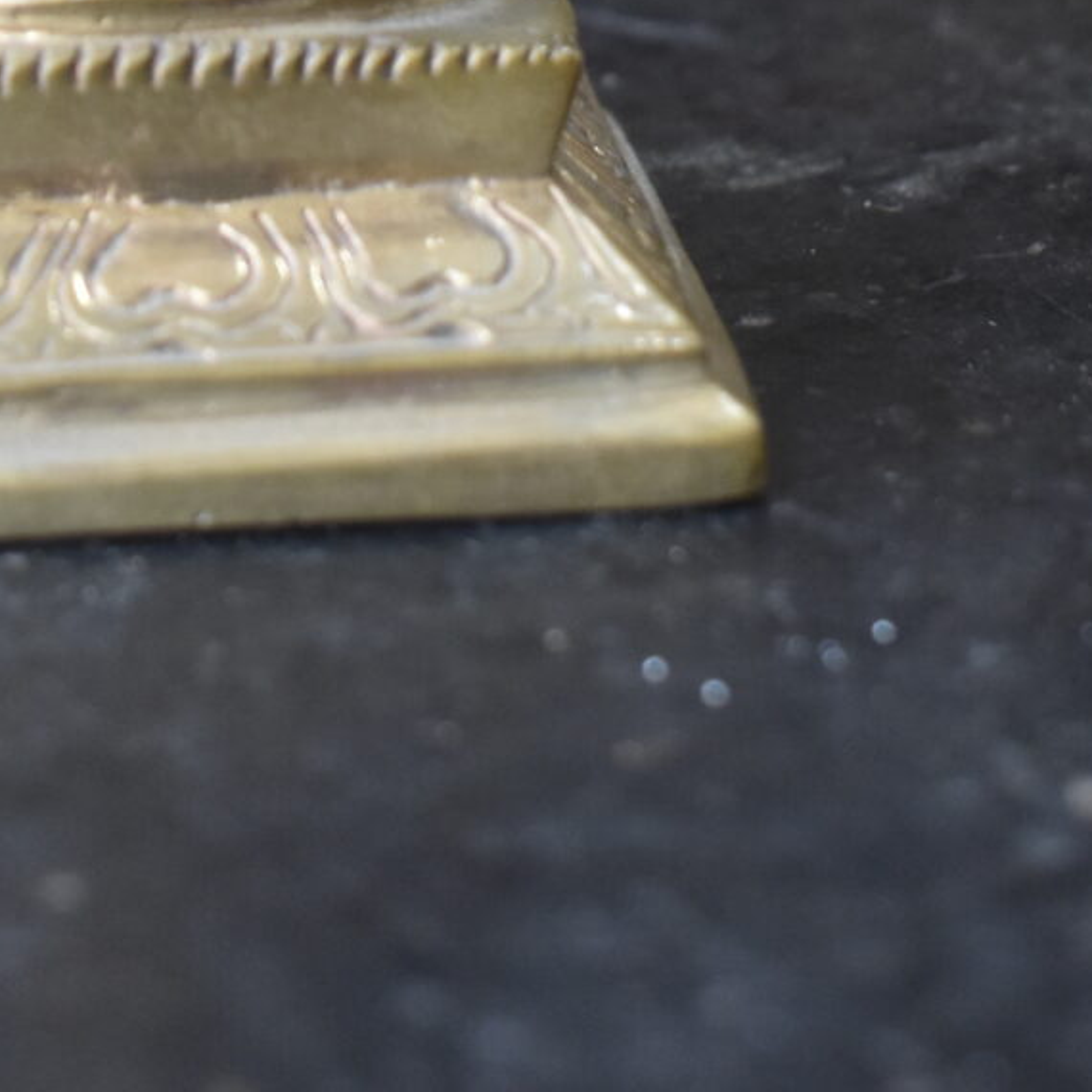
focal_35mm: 126
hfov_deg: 13.8
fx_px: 4497
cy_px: -962
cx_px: 486
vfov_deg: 12.5
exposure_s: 1/60
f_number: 4
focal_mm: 22
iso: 1000
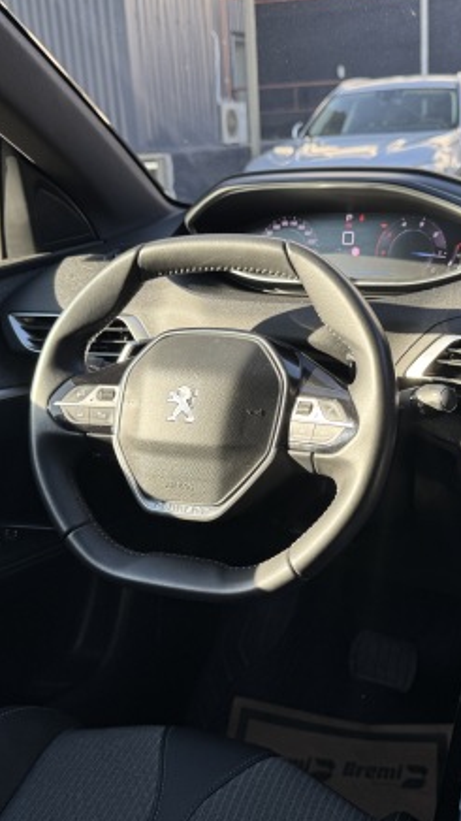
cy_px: 409
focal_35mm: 36
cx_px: 292
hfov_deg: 32.6
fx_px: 783
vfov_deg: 55.3
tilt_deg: -18.9
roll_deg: +3.1
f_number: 1.78
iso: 80
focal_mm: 6.76
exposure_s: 1/314
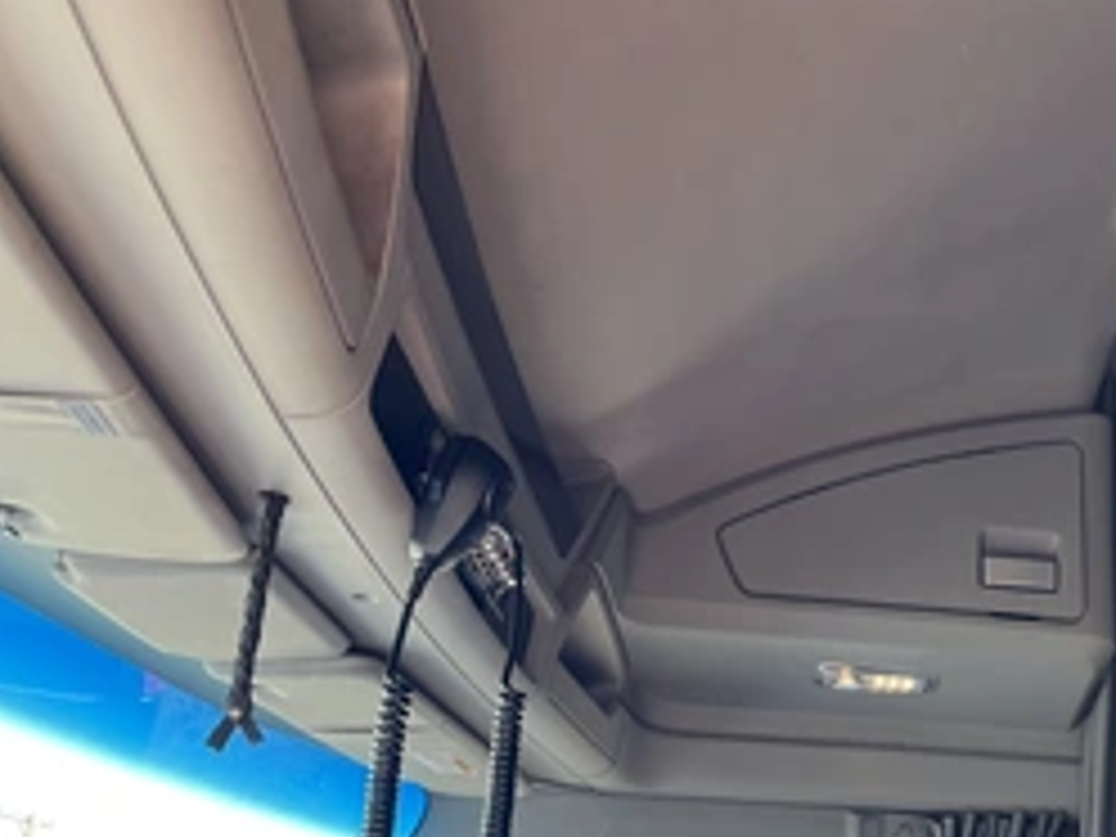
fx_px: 1354
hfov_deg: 43.2
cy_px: 630
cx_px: 850
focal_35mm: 42
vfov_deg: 33.6
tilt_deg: +22.6
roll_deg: -2.0
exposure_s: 1/127
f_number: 1.6
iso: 64
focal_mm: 5.1
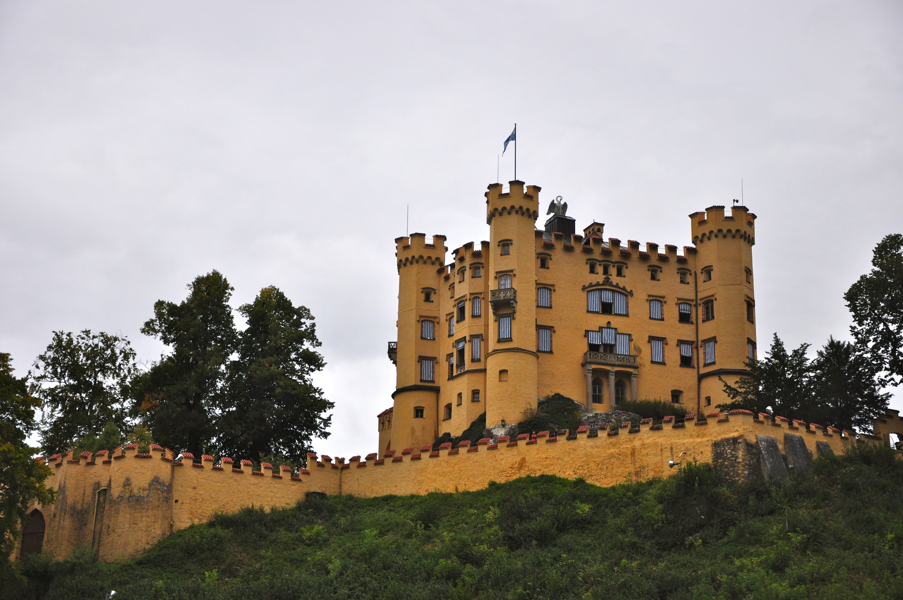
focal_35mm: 75
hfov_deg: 27.0
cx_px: 452
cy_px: 300
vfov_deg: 18.1
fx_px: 1879
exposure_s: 1/3200
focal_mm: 50
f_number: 5
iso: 400
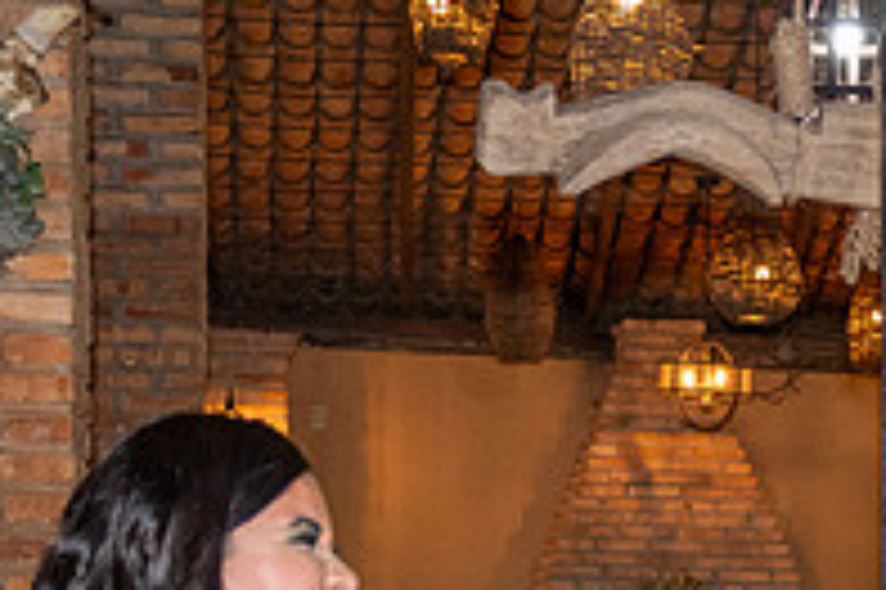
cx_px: 861
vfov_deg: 10.5
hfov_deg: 16.5
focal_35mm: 122
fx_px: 3000
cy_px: 1101
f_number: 5
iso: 2500
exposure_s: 1/200
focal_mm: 28
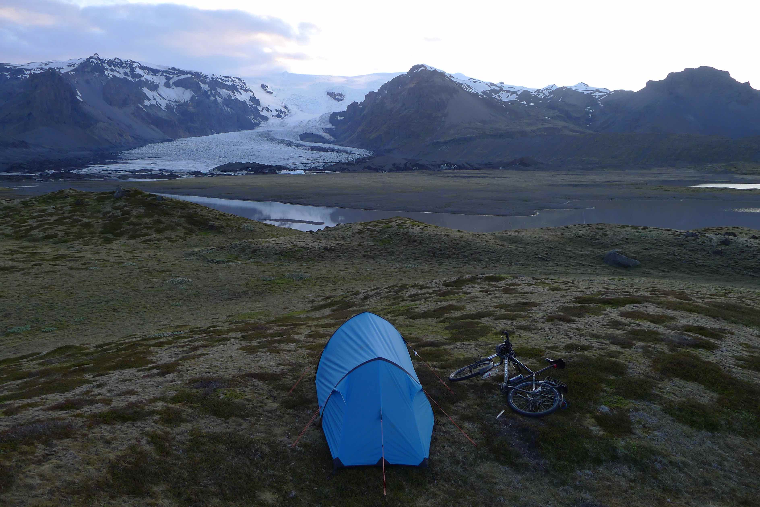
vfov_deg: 53.2
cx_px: 380
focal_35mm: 24
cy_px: 254
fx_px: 507
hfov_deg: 73.7
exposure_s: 1/160
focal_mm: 5.1
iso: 80
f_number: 2.8
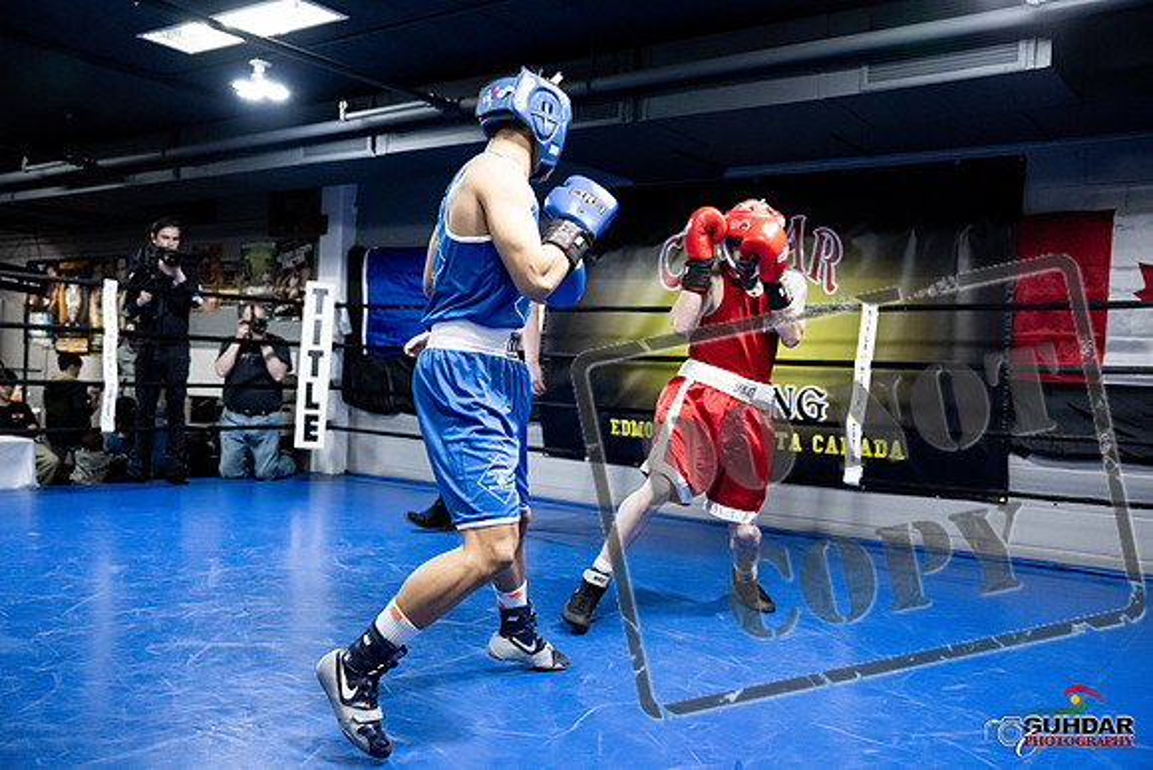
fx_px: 1025
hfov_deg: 58.7
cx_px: 576
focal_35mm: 32
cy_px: 385
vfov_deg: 41.1
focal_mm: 32
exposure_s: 1/1000
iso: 8000
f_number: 2.8
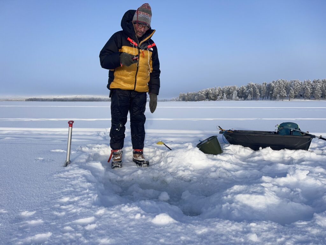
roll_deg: -0.1
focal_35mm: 25
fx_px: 235
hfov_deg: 69.4
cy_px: 122
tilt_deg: -6.6
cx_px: 163
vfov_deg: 54.9
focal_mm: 5.1
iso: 32
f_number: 1.6
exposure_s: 1/3257
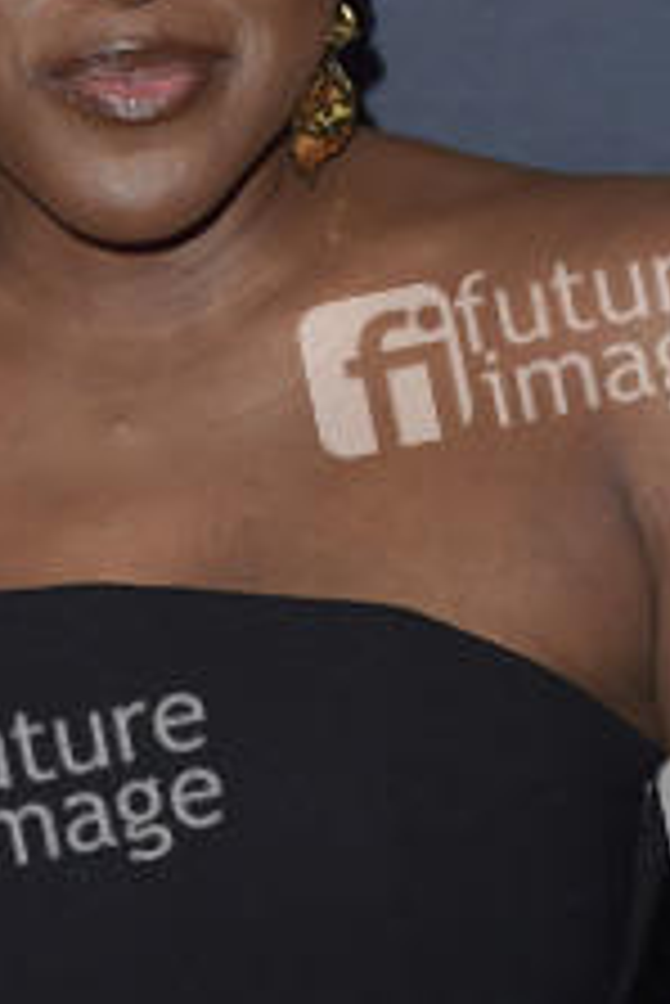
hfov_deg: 6.8
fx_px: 5602
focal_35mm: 201
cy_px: 126
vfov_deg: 10.2
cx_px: 124
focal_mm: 112
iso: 250
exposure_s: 1/250
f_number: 6.3
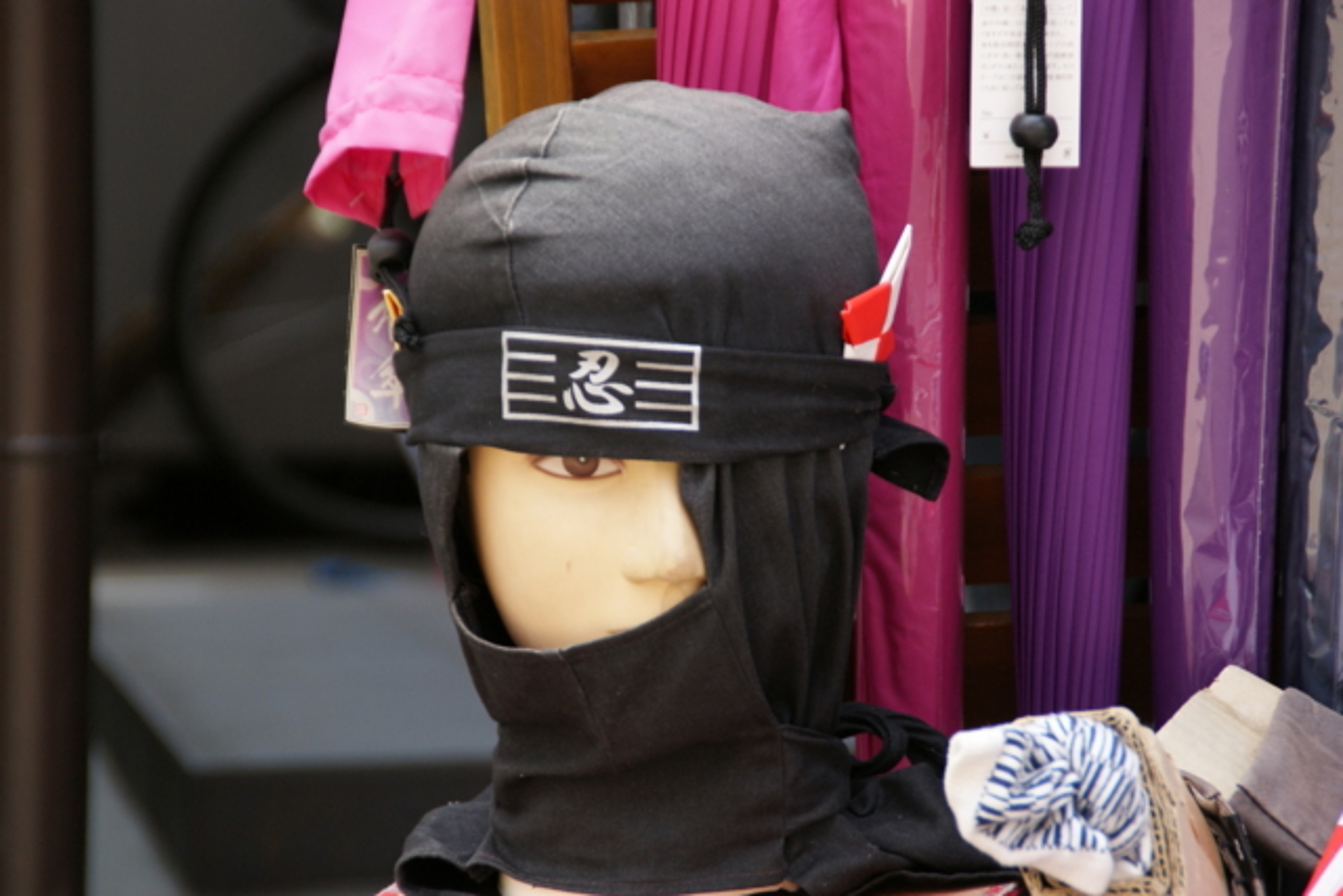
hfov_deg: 10.5
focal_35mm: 195
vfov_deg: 7.0
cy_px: 448
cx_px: 672
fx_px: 7276
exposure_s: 1/200
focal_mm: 130
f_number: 6.3
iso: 320
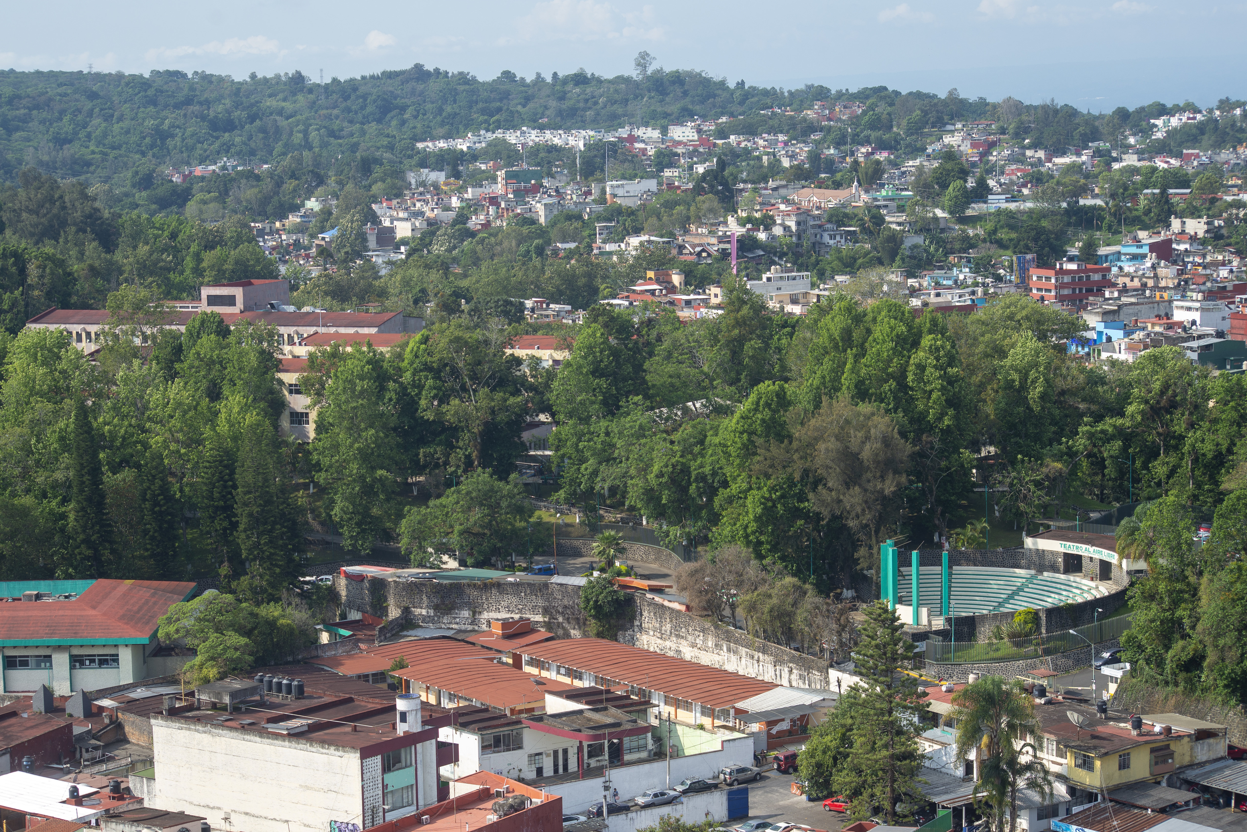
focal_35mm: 83
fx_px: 2876
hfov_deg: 24.5
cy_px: 489
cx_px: 569
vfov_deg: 16.5
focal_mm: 70
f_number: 7.1
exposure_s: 1/250
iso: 100
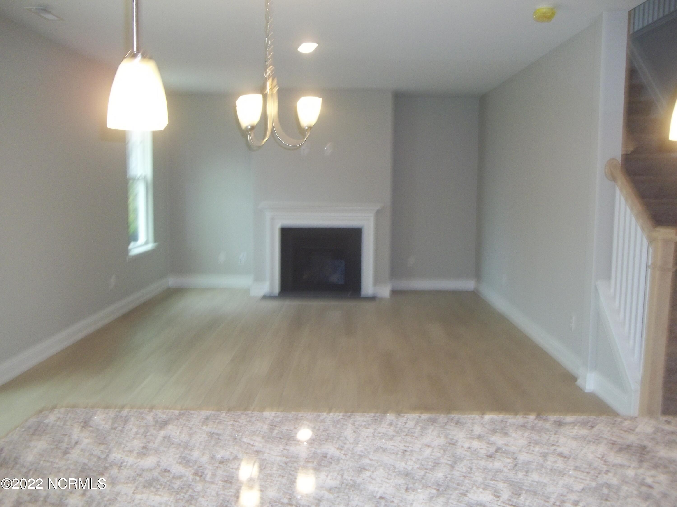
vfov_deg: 44.2
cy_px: 254
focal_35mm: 32
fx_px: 626
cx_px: 338
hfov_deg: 56.8
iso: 160
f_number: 2.9
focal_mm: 5.7
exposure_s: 1/50
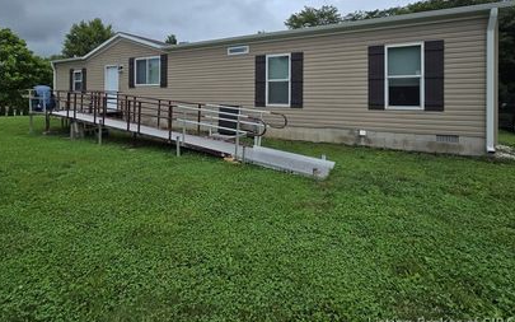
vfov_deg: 65.2
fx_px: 239
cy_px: 95
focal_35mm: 17
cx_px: 245
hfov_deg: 94.3
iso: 50
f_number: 2.2
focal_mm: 2.2
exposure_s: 1/3521
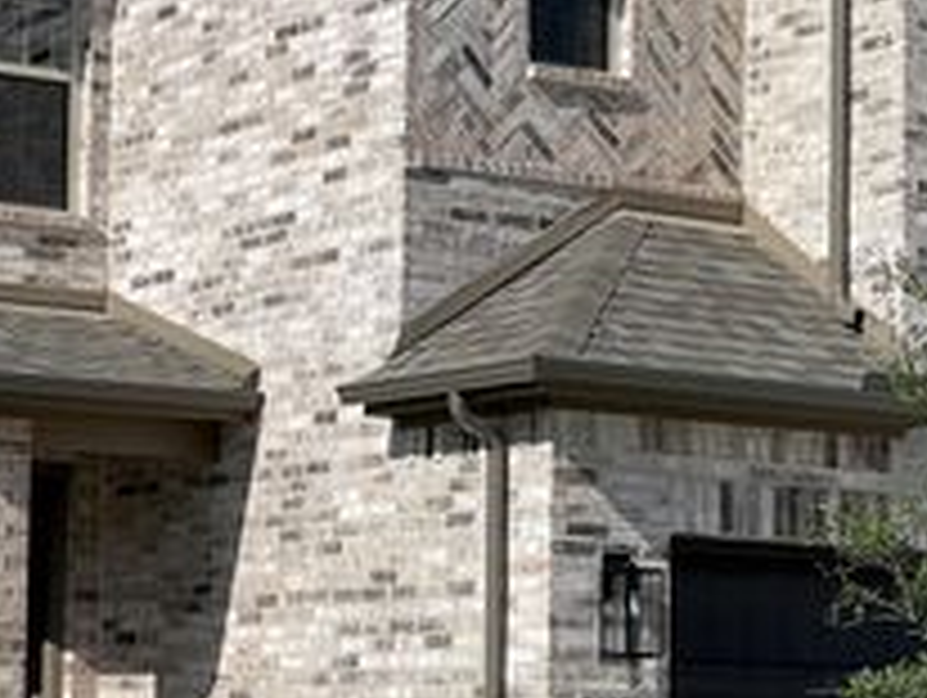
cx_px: 598
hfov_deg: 15.6
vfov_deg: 11.8
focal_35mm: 126
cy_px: 408
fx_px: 3378
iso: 25
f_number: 2
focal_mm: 6
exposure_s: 1/1916
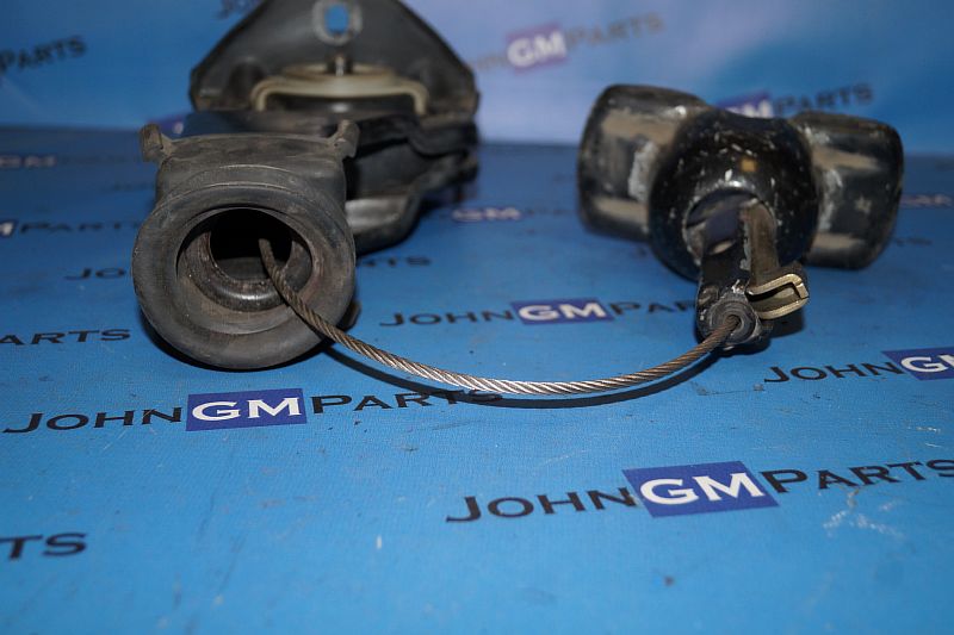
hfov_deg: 46.4
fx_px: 1113
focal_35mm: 42
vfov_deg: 31.9
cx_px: 477
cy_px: 318
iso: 400
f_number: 4.5
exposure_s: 1/100
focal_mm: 28
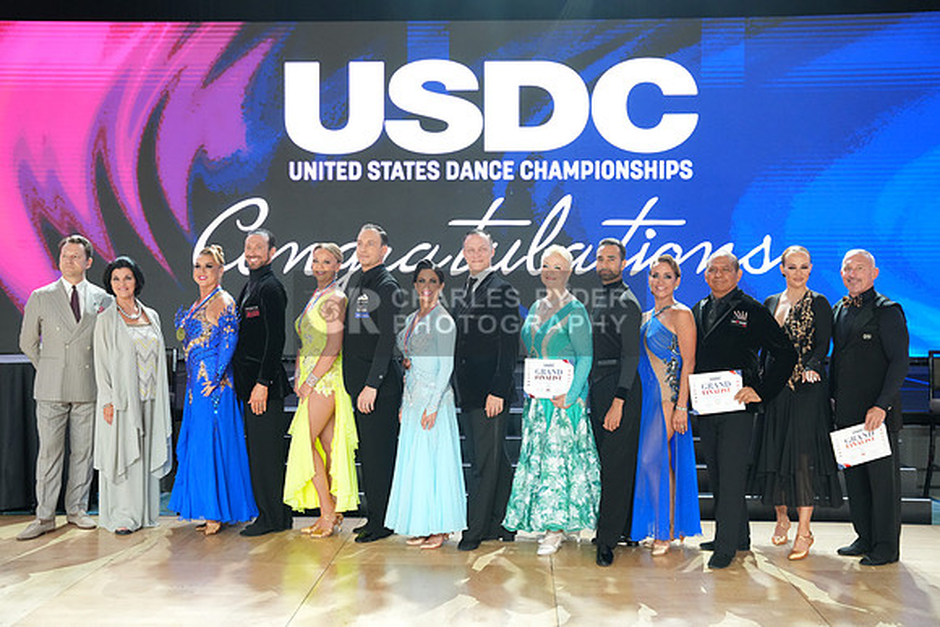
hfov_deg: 47.0
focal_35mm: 41
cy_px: 314
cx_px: 470
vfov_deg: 32.3
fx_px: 1081
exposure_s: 1/400
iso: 3200
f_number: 4
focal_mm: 41.4
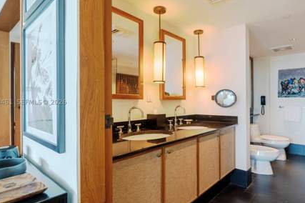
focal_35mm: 19
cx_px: 146
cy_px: 101
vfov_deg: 65.7
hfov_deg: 88.2
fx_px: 157
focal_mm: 11
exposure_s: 1/100
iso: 500
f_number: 5.6
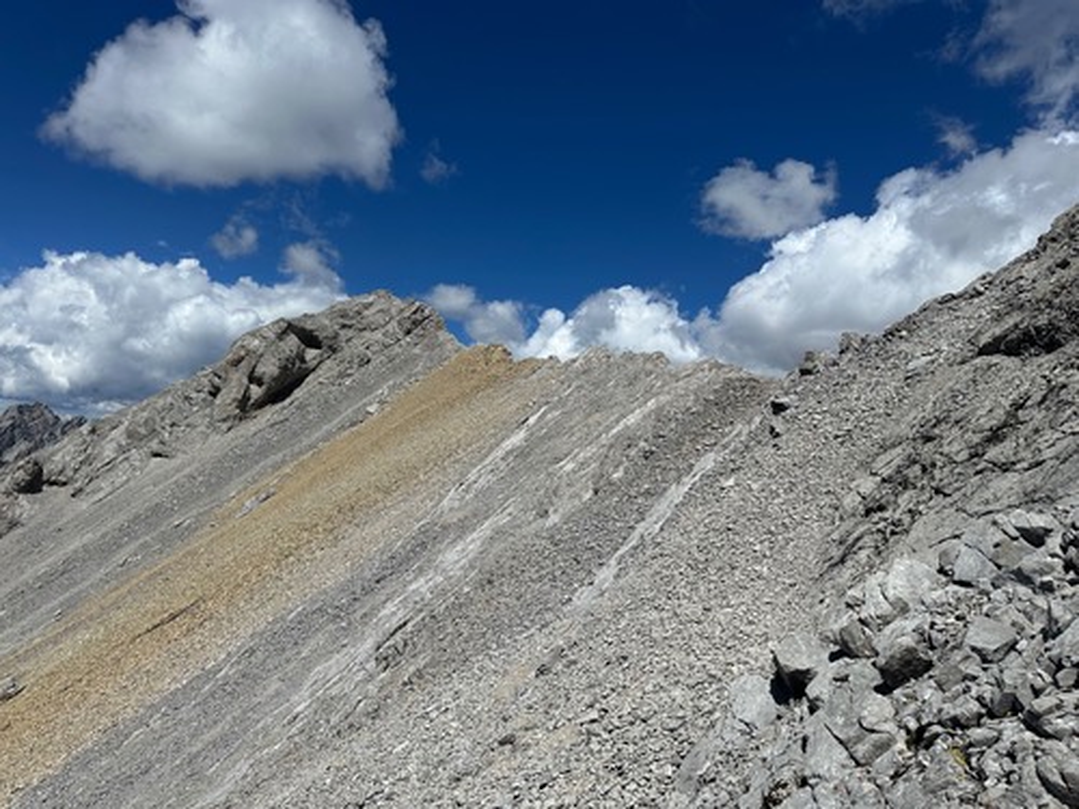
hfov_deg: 71.6
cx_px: 540
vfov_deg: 56.8
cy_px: 404
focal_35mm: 24
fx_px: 748
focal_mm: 6.86
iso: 80
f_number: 1.78
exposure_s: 1/12048
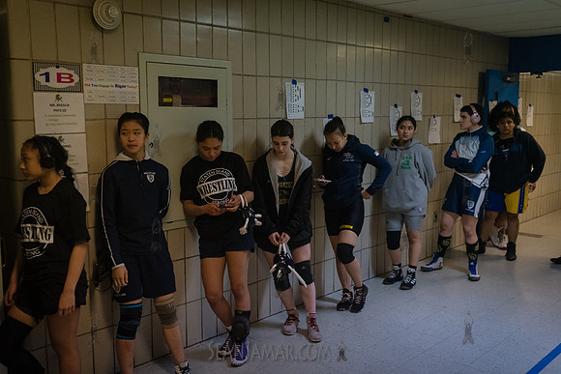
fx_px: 563
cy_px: 187
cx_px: 280
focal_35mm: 36
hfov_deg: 53.0
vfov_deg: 36.8
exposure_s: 1/320
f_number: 3.2
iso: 5000
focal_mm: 35
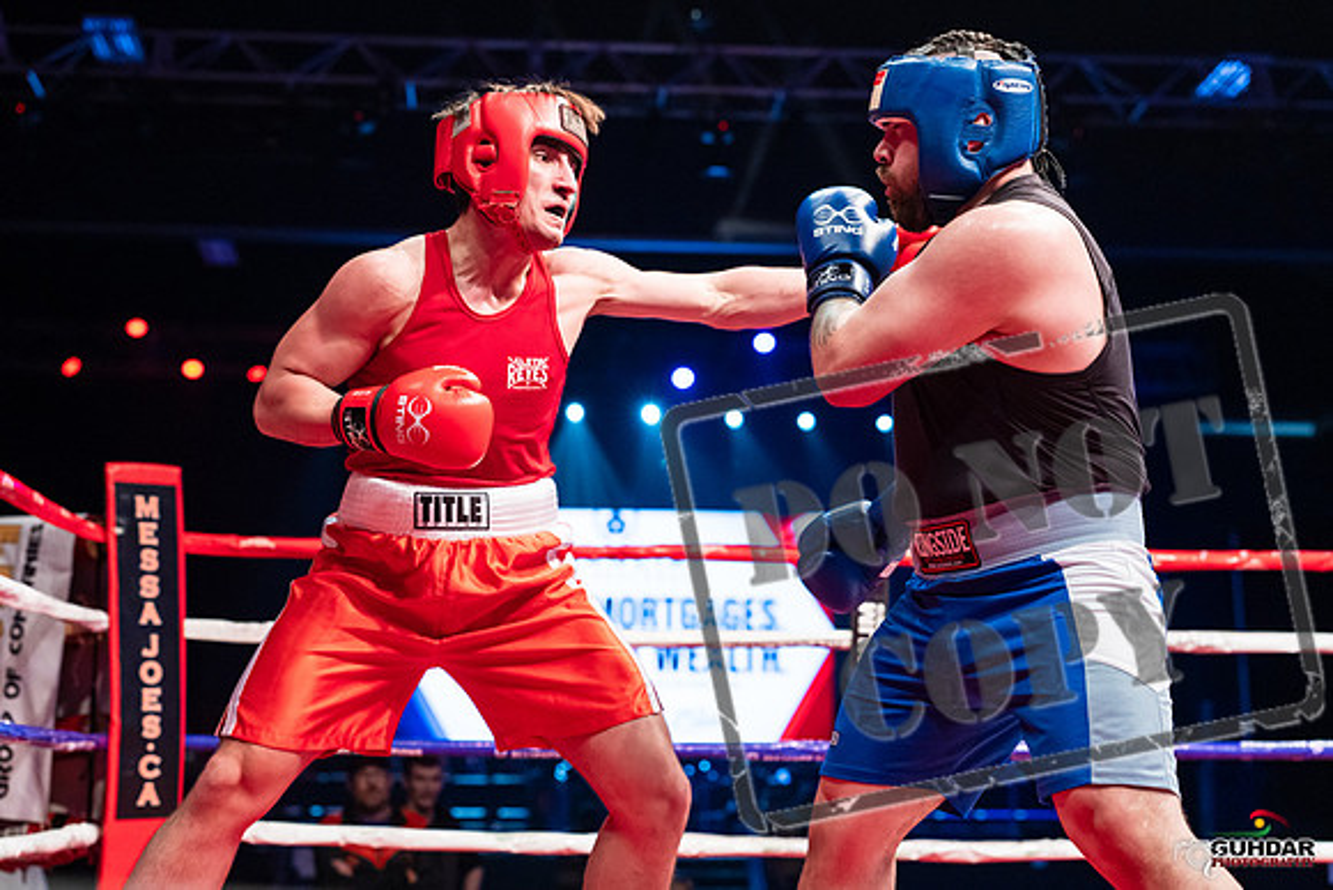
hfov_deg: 33.7
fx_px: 2199
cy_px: 443
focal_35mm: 59
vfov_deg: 22.9
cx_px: 637
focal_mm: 55
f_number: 2.8
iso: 4000
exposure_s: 1/1000
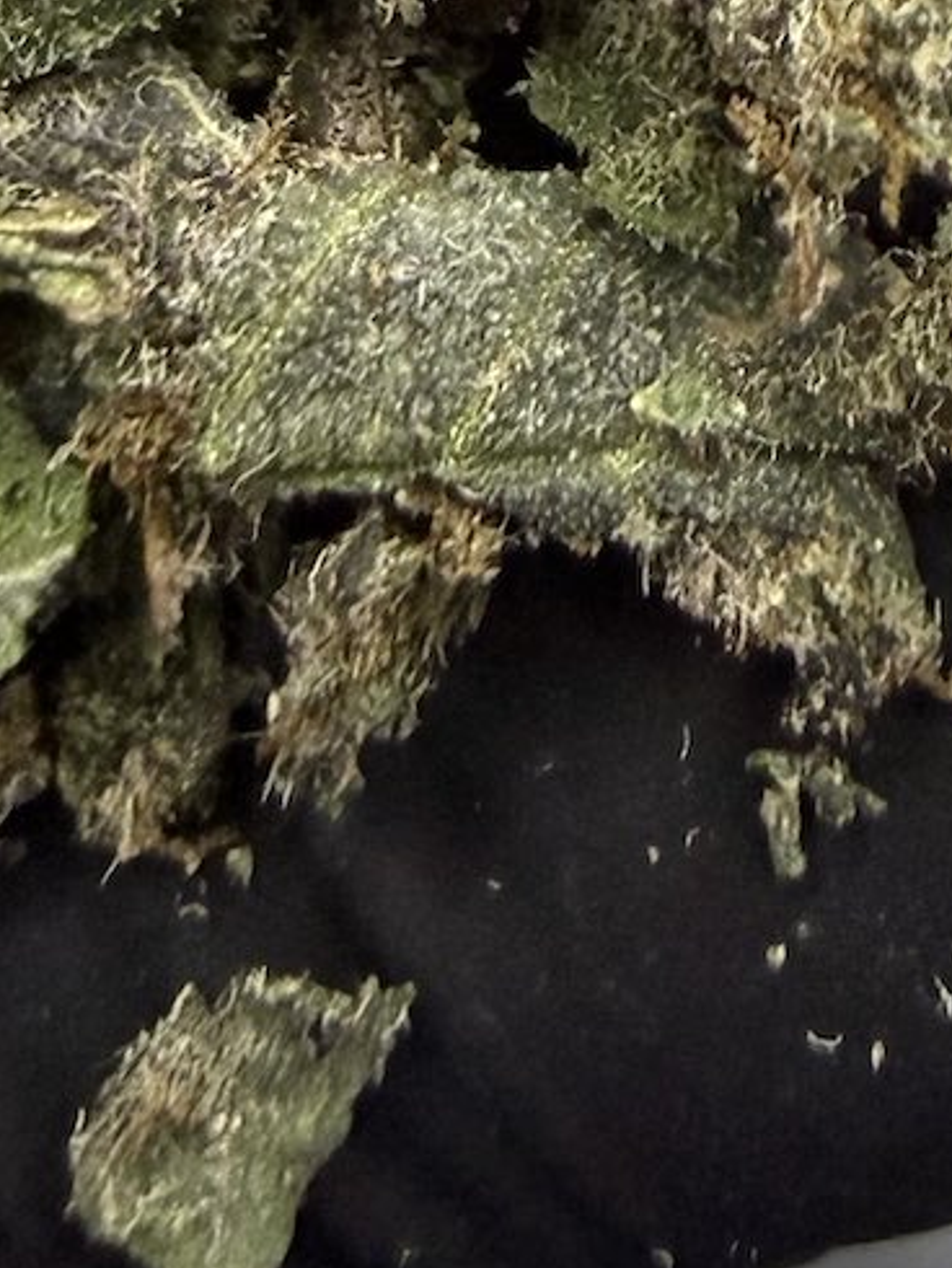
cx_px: 1032
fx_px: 3444
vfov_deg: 17.2
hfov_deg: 15.4
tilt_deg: -61.7
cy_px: -999
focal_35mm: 94
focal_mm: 2.22
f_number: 2.2
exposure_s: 1/48
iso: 320
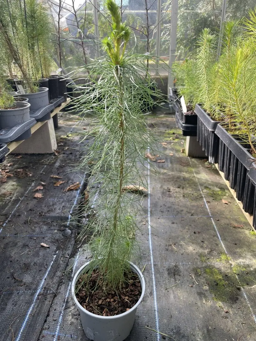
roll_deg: -1.4
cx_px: 128
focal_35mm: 26
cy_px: 170
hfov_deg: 53.1
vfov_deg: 67.3
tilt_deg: -26.8
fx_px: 256
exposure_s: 1/241
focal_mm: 4.2
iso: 32
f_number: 1.6
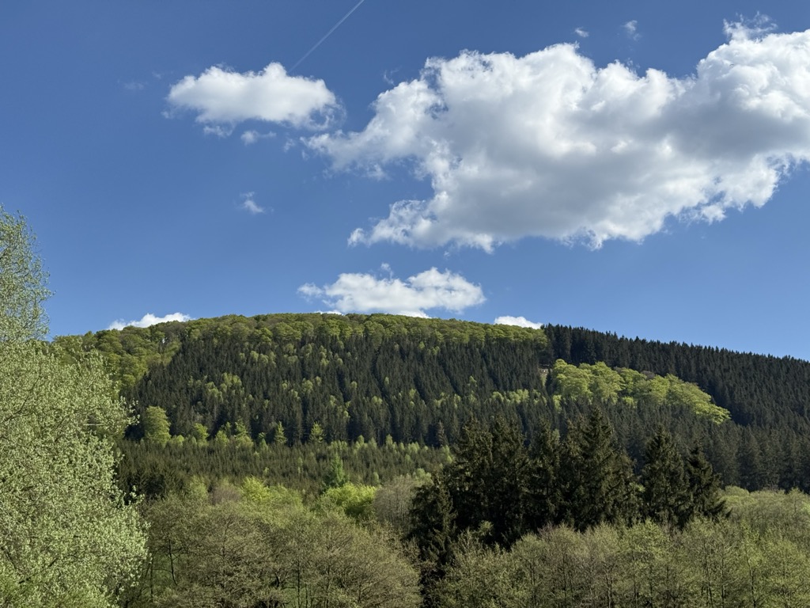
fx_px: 1123
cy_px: 304
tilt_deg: +15.3
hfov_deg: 39.7
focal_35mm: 48
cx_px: 405
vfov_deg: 30.3
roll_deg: +1.0
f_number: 1.78
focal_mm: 6.76
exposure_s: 1/7874
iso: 100
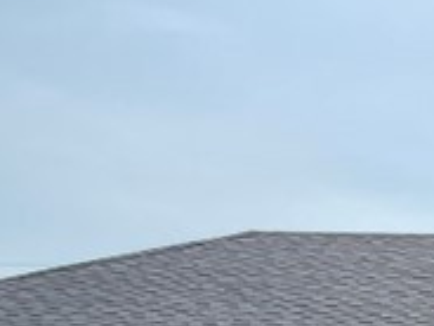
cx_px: 620
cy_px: 832
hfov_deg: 11.8
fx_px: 2019
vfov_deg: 8.3
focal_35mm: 161
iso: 16
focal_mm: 3
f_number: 1.8
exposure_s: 1/4785
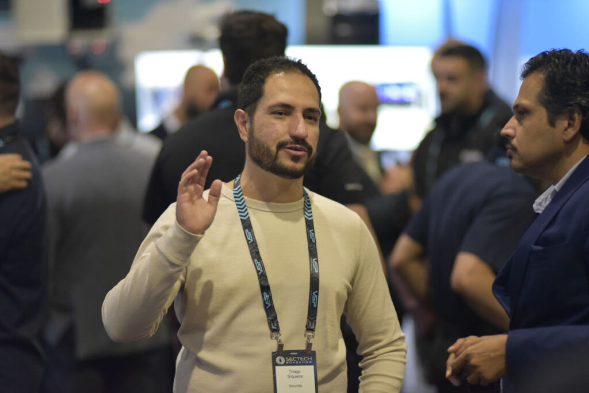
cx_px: 294
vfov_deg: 7.6
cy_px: 196
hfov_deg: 11.4
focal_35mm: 180
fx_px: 2947
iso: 6400
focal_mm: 180
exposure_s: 1/400
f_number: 2.8
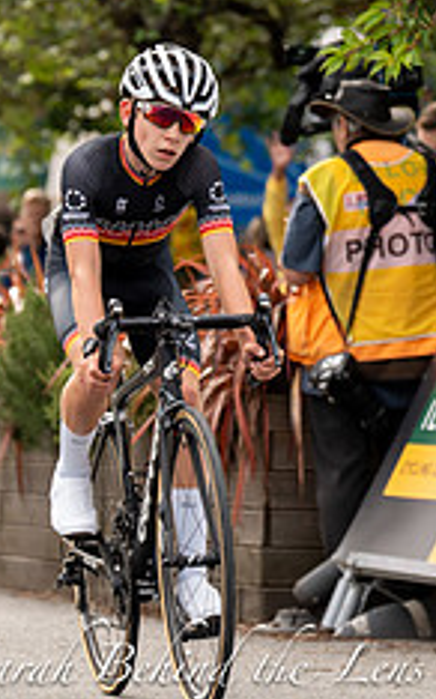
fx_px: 5387
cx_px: 155
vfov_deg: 7.4
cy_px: 130
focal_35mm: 283
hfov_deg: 4.6
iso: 400
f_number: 3.2
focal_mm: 112
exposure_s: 1/1000
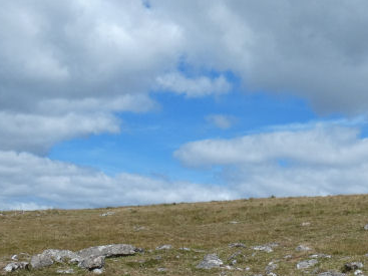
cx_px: 197
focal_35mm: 49
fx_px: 521
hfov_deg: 38.9
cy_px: 241
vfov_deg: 28.7
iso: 80
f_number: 4.5
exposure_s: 1/1000
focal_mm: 3.6
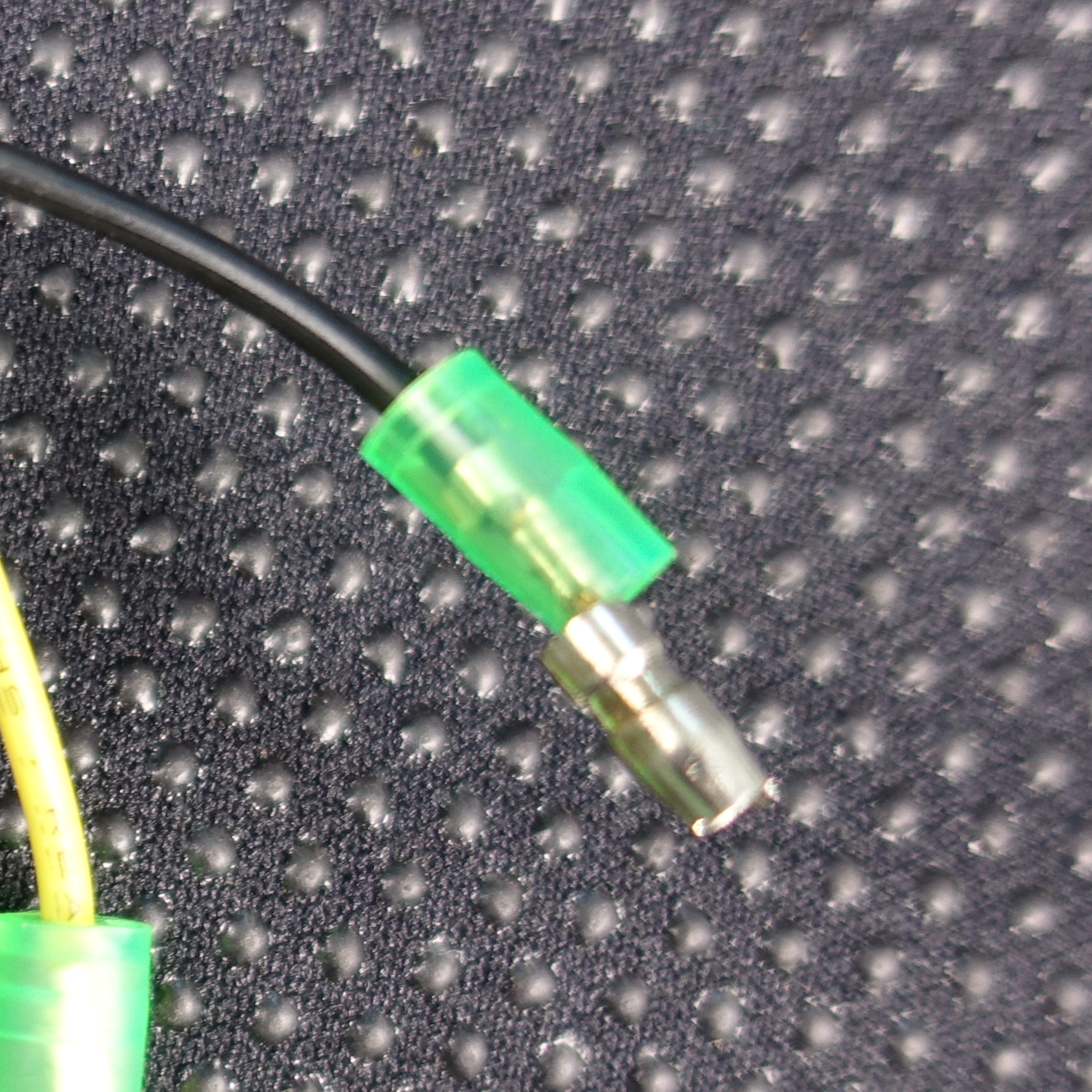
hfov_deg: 22.5
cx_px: -433
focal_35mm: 66
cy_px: 750
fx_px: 2356
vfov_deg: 25.9
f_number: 1.8
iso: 200
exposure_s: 1/30
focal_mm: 8.8
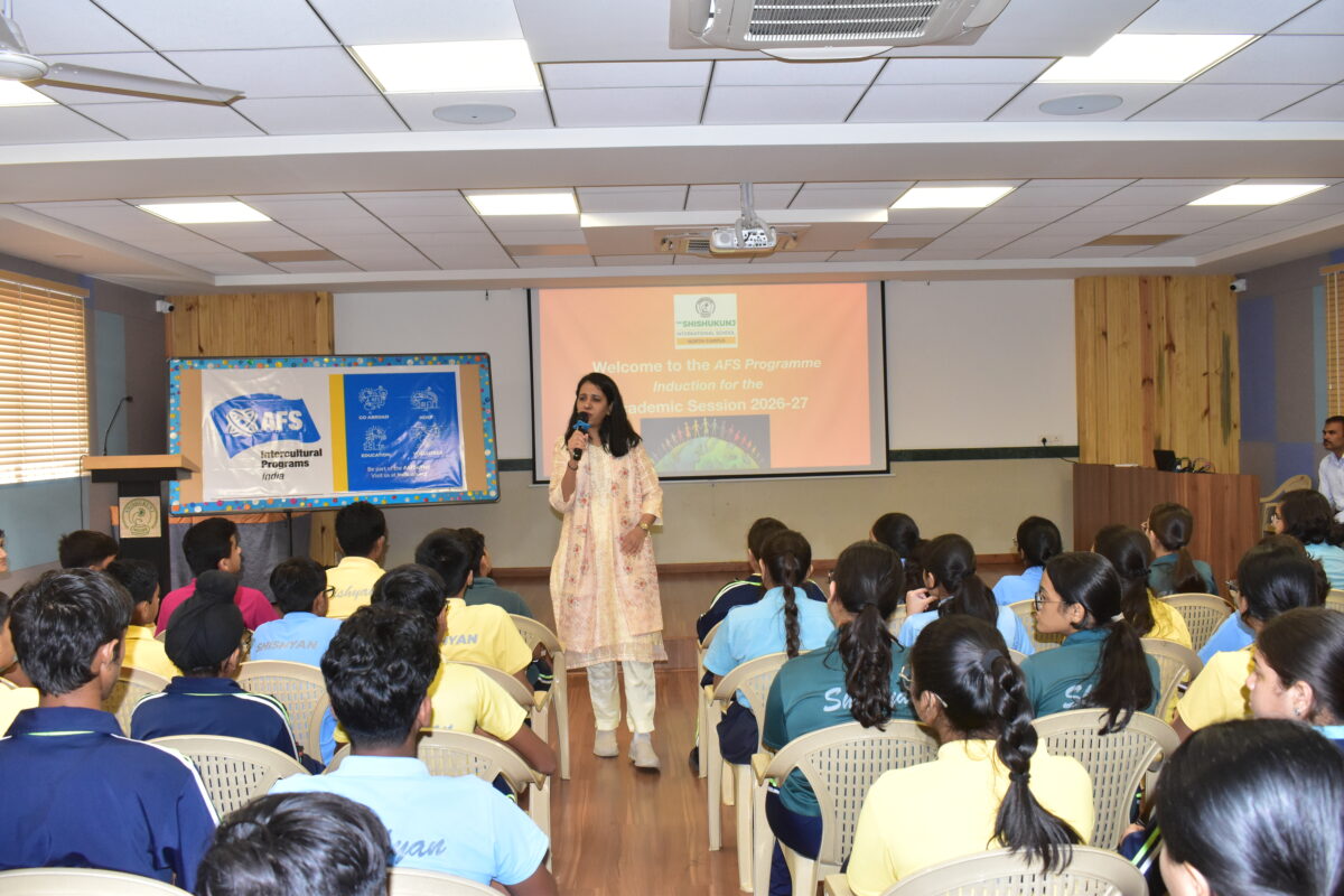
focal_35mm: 32
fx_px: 1176
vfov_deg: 41.7
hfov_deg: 59.5
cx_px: 672
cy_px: 448
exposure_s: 1/60
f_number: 5.6
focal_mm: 21
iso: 1400
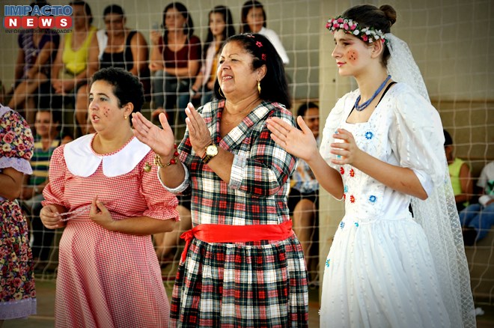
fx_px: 2158
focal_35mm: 158
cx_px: 247
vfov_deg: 8.7
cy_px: 164
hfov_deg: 13.1
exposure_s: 1/125
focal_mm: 105
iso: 220
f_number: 5.6
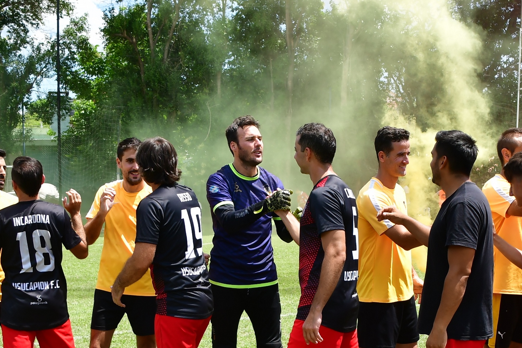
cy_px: 303
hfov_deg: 36.9
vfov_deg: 24.4
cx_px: 246
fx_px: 783
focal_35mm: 54
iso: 200
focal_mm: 18
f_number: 3.5
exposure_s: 1/1250
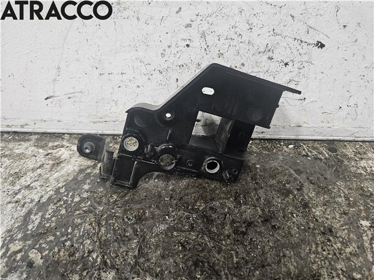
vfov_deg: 58.9
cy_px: 140
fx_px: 248
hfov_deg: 73.9
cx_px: 187
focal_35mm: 23
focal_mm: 5.4
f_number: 1.8
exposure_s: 1/100
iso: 400
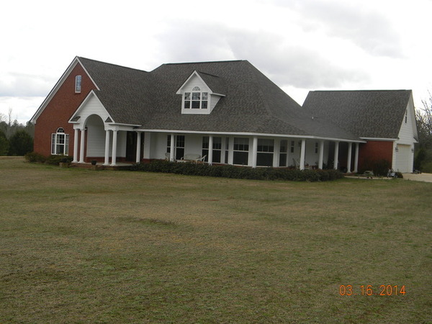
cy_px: 162
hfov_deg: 45.8
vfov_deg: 35.1
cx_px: 216
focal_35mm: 41
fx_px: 512
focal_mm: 7.3
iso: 80
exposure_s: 1/298
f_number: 3.8
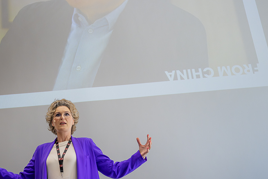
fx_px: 454
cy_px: 73
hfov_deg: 32.3
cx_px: 71
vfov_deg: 22.2
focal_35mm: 61
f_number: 2.8
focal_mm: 37
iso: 1600
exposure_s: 1/640
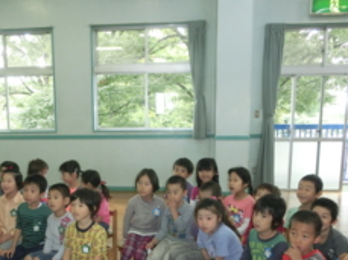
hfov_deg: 44.3
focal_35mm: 42
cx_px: 122
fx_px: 422
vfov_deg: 33.7
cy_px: 189
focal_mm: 4.24
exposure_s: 1/125
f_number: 3
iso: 320
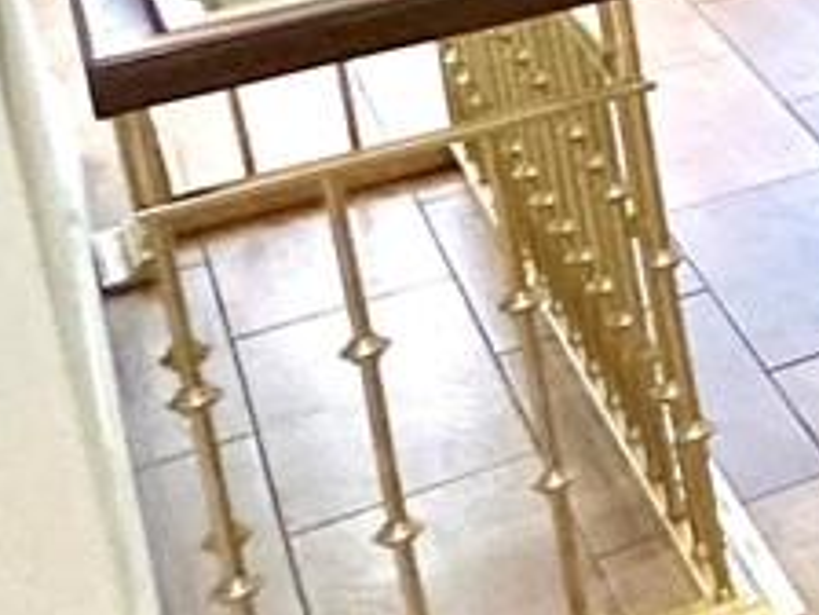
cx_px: 2570
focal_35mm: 100
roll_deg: -0.3
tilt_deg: -10.7
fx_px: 2366
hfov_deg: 10.9
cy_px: -465
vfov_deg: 13.4
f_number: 2.2
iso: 320
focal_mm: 2.22
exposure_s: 1/60
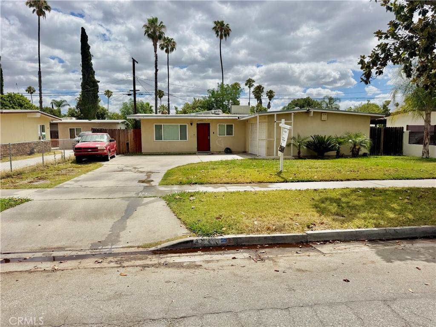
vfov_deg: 56.8
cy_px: 164
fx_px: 302
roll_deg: -0.2
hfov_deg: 71.6
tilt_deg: -5.8
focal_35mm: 24
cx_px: 218
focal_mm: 6.76
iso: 80
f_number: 1.78
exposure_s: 1/10309
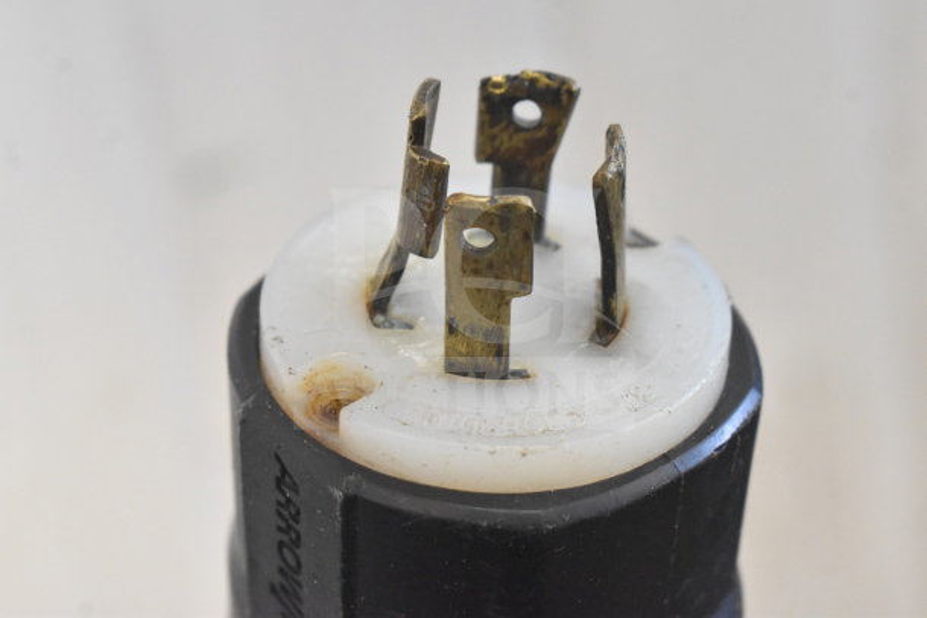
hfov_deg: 24.6
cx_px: 464
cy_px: 309
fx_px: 2125
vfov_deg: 16.6
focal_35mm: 82
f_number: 8
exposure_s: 1/250
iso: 6400
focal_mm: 55
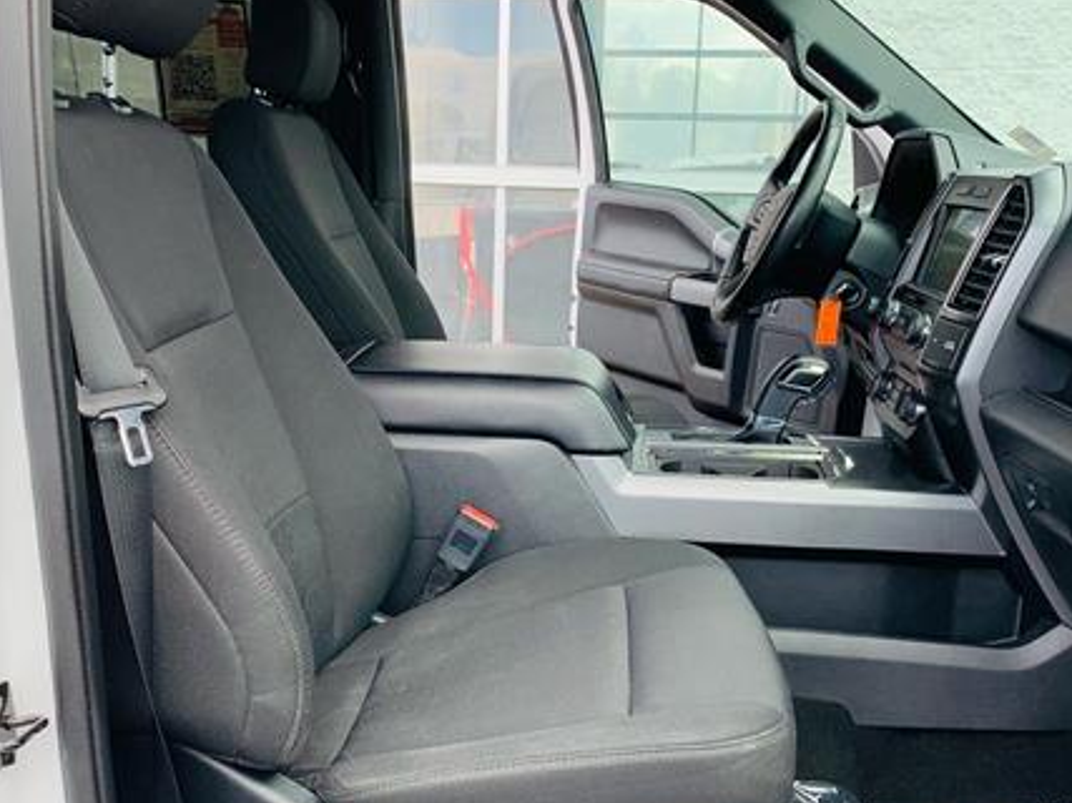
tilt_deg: -15.6
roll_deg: -0.8
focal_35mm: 39
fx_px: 1207
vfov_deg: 36.7
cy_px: 469
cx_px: 555
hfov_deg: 47.9
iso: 25
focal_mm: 4.25
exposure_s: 1/251
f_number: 1.8
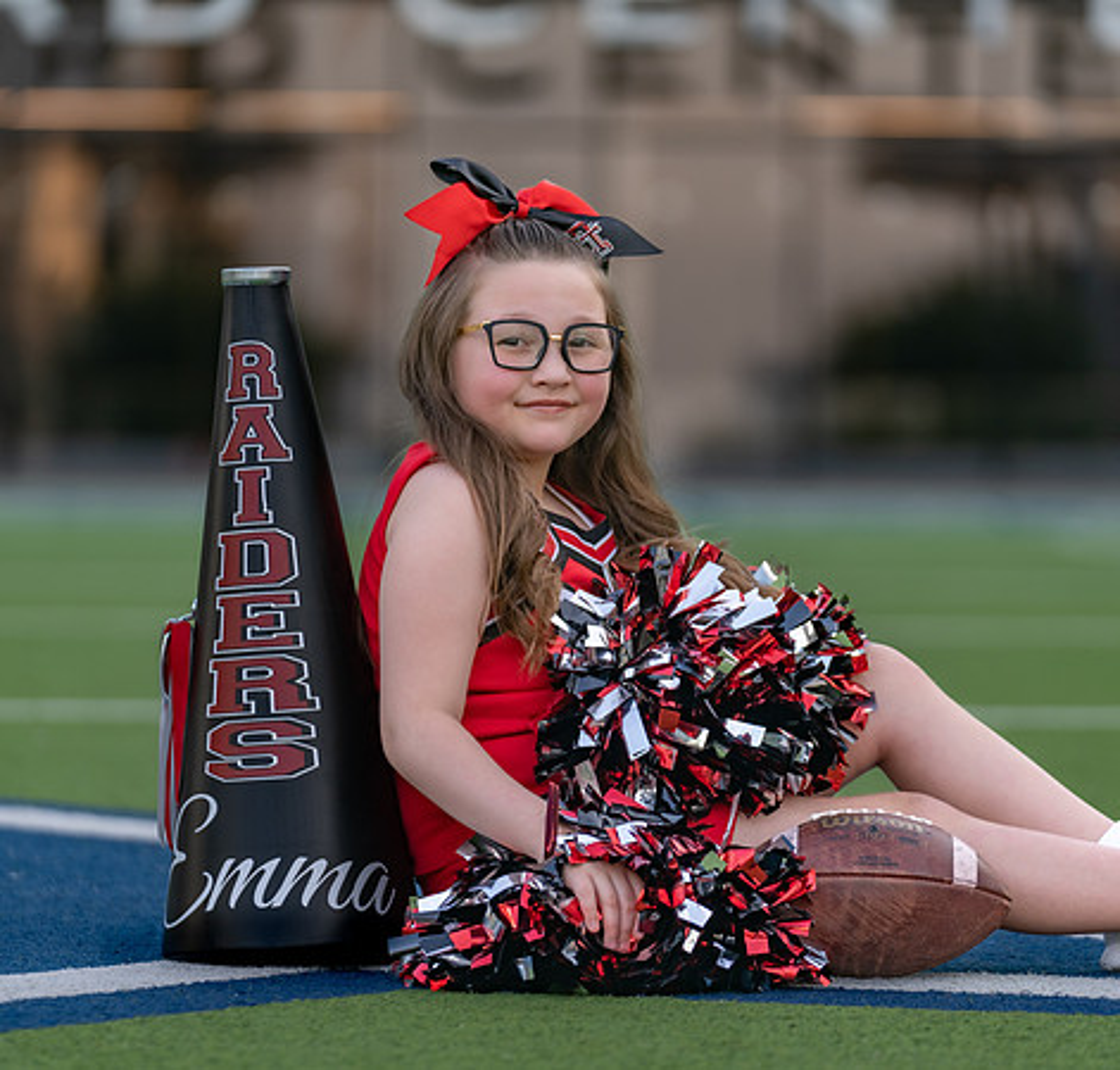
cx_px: 568
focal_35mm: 184
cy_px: 538
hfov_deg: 9.7
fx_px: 6570
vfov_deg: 9.3
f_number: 2.8
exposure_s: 1/400
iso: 250
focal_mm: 146
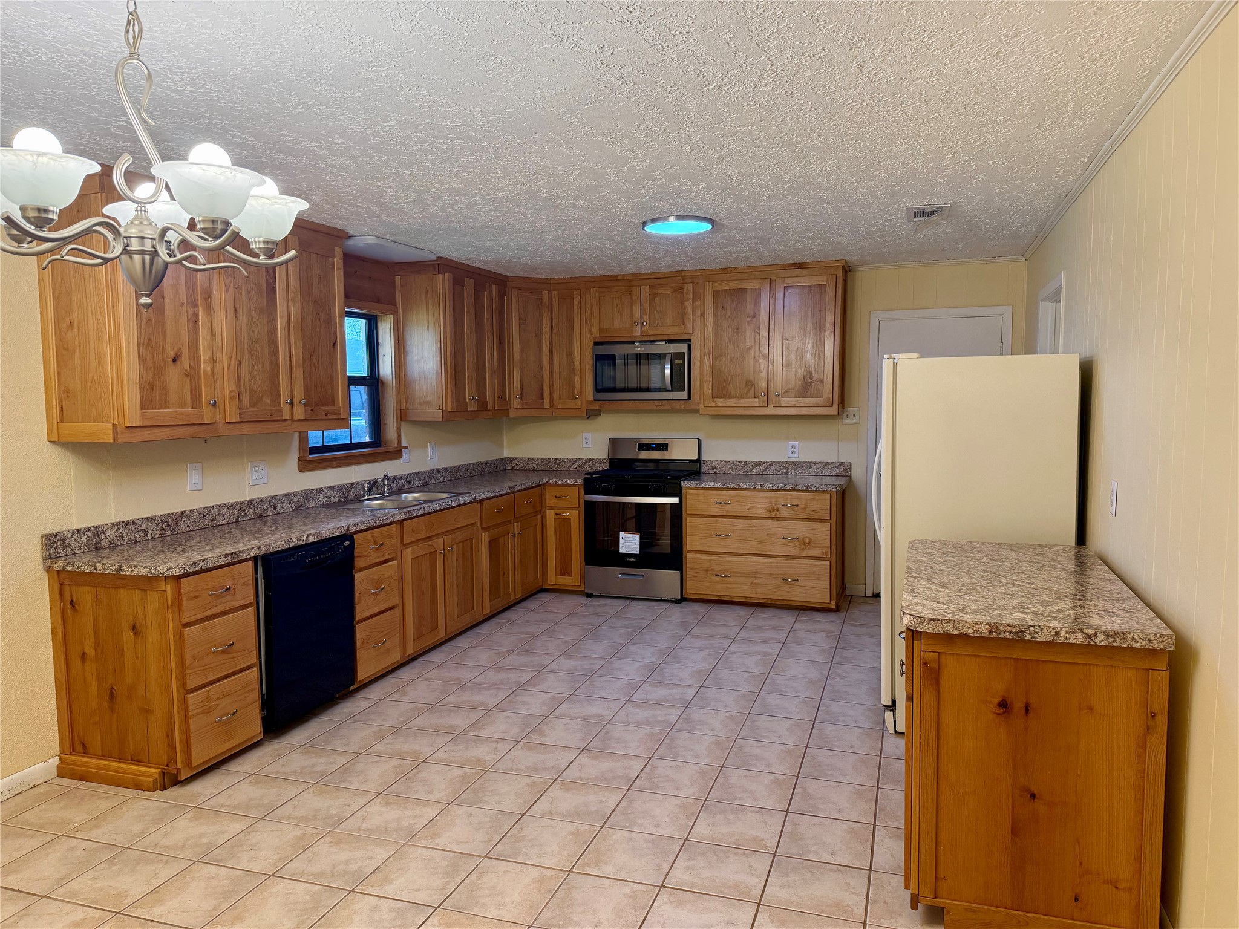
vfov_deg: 56.8
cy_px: 464
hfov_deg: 71.6
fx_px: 859
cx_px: 620
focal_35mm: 24
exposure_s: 1/187
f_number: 1.78
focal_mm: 6.76
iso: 200
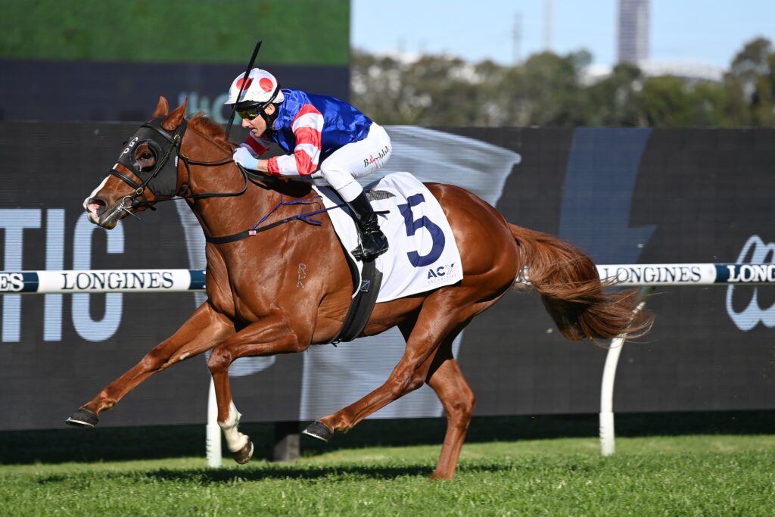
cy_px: 258
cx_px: 388
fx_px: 6889
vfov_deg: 4.3
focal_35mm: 320
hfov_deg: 6.4
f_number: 5.6
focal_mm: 320
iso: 320
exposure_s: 1/1600
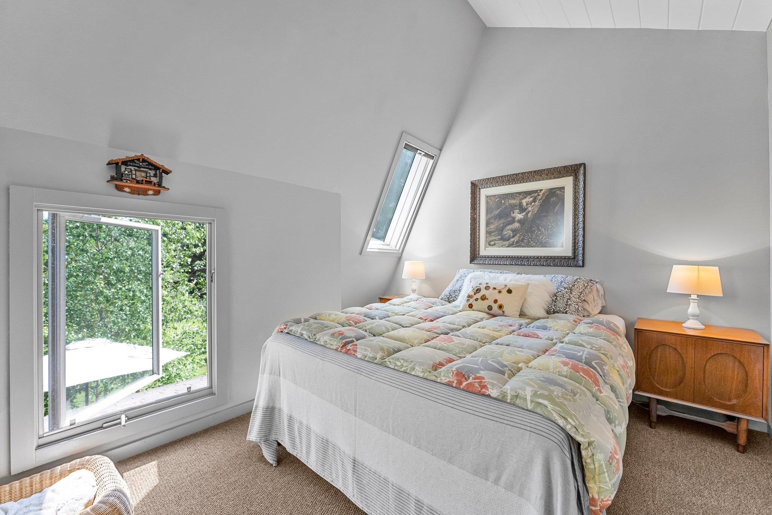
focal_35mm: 15
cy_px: 258
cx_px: 386
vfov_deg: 78.9
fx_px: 313
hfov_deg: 101.9
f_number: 8
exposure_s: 1/60
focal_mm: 14.6
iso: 640
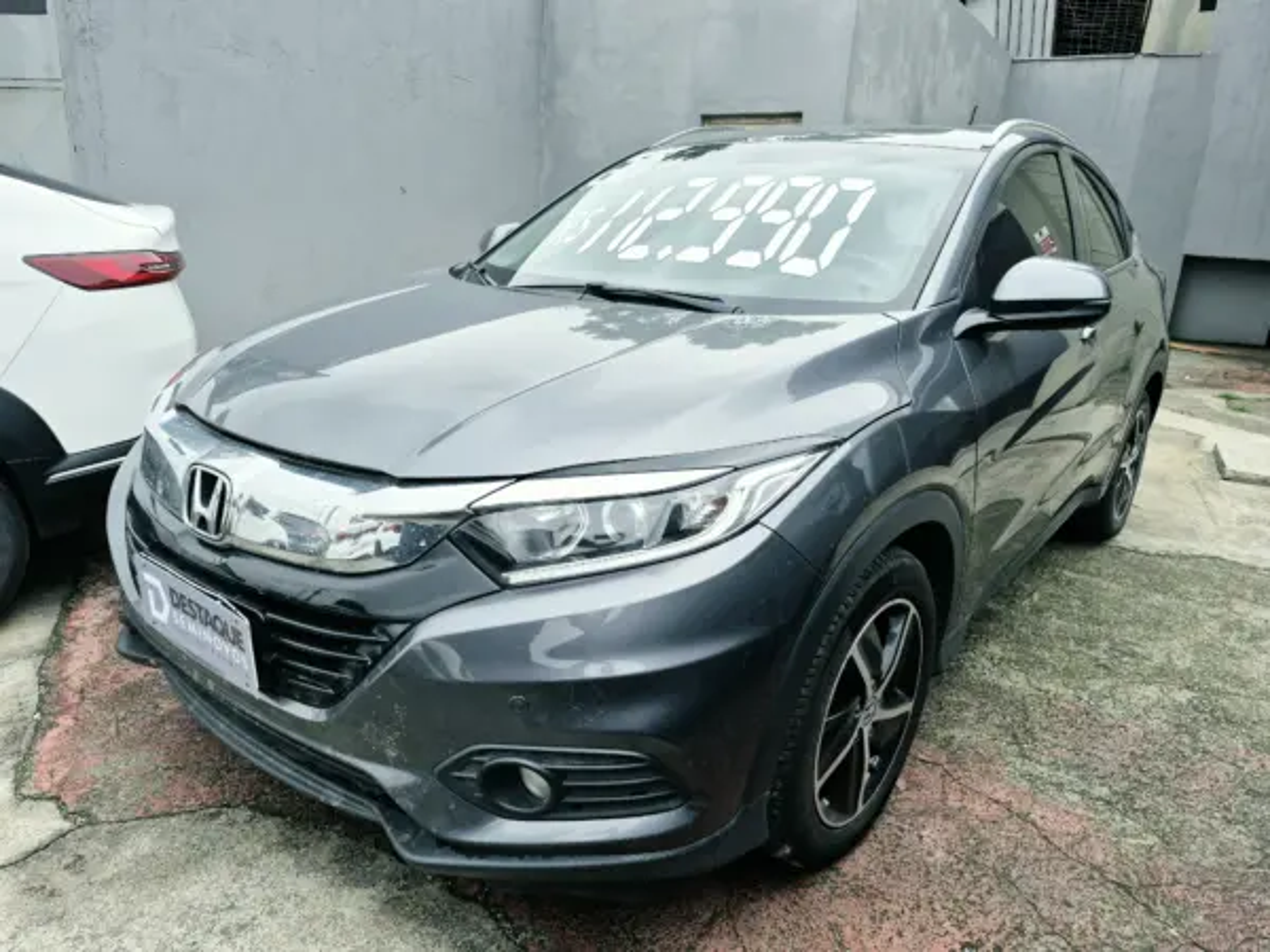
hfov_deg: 73.9
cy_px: 476
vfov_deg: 58.9
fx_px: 844
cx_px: 635
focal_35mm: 23
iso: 25
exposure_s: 1/490
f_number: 1.8
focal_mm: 5.4
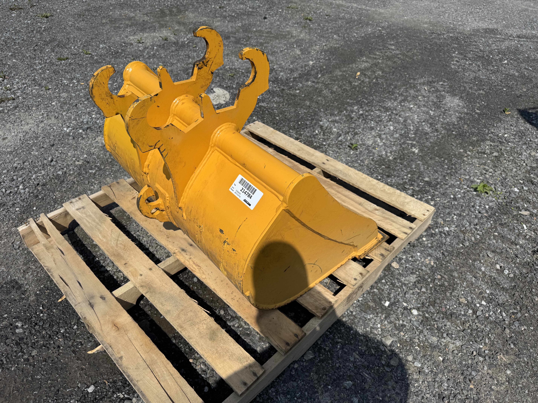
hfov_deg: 71.6
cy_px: 202
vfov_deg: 56.8
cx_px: 269
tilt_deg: -37.9
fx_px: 373
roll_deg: -1.5
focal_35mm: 24
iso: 80
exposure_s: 1/7092
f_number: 1.78
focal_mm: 6.76
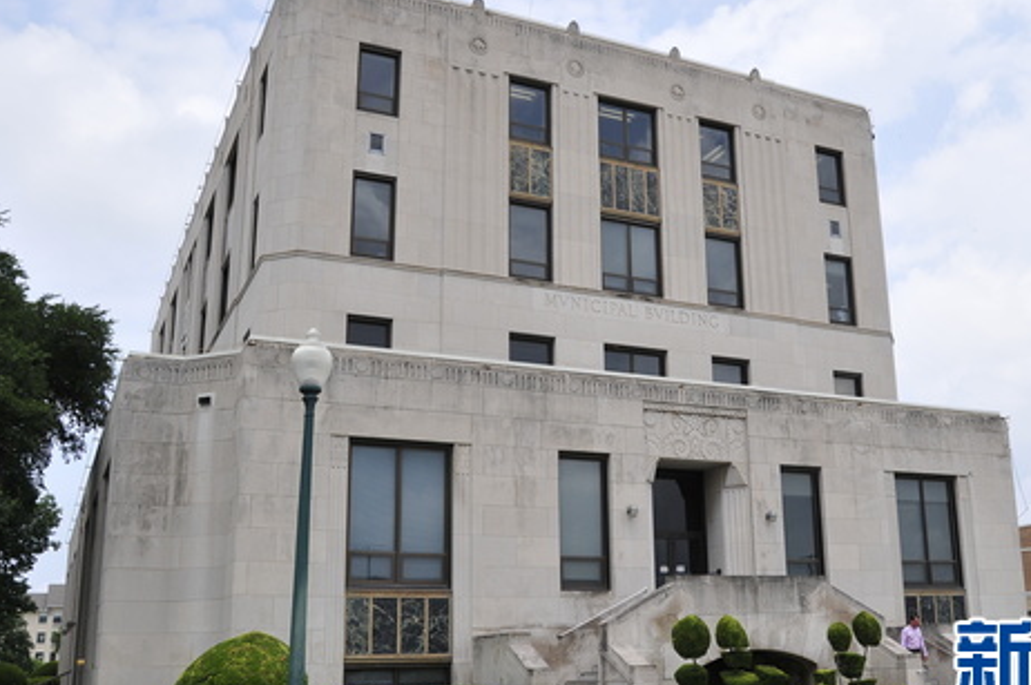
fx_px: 1116
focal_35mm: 39
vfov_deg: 34.1
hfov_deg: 49.2
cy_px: 356
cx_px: 634
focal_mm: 20
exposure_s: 1/500
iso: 200
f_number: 8
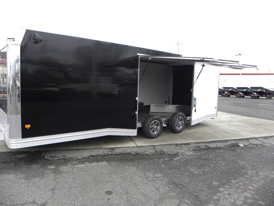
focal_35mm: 26
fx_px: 206
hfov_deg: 67.3
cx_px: 137
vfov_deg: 53.1
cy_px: 103
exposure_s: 1/60.8
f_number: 2.8
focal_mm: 4.6
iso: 78
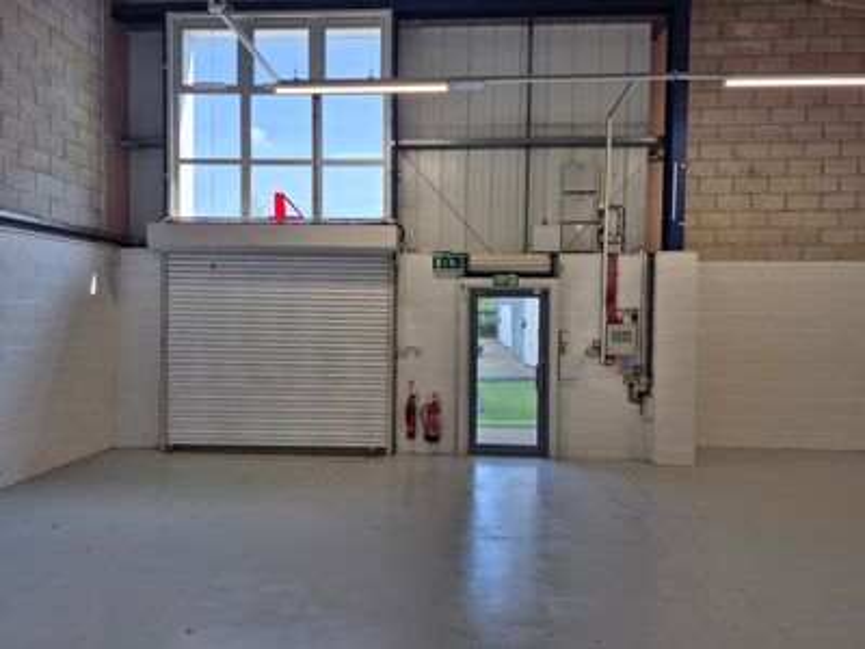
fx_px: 575
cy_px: 324
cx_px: 432
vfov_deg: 58.9
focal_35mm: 23
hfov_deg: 73.9
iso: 25
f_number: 1.8
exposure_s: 1/351
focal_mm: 5.4
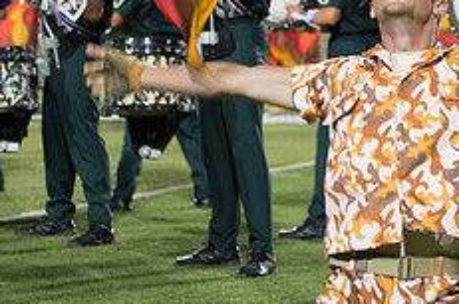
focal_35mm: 262
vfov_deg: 5.2
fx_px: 3334
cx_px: 456
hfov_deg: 7.8
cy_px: -36
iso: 1600
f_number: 4.5
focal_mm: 90
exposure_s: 1/160
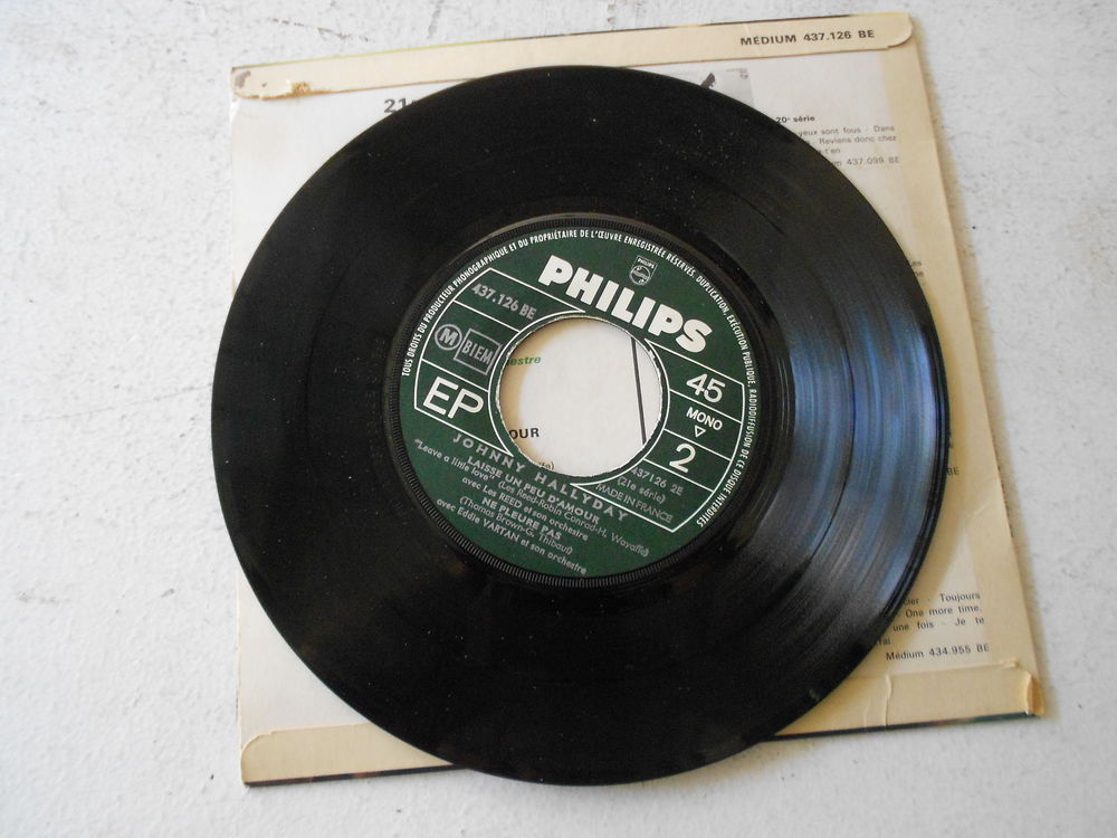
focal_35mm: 26
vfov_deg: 53.1
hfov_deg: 67.3
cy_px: 419
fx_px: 839
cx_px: 558
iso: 400
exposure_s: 1/100
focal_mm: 4.6
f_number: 3.2
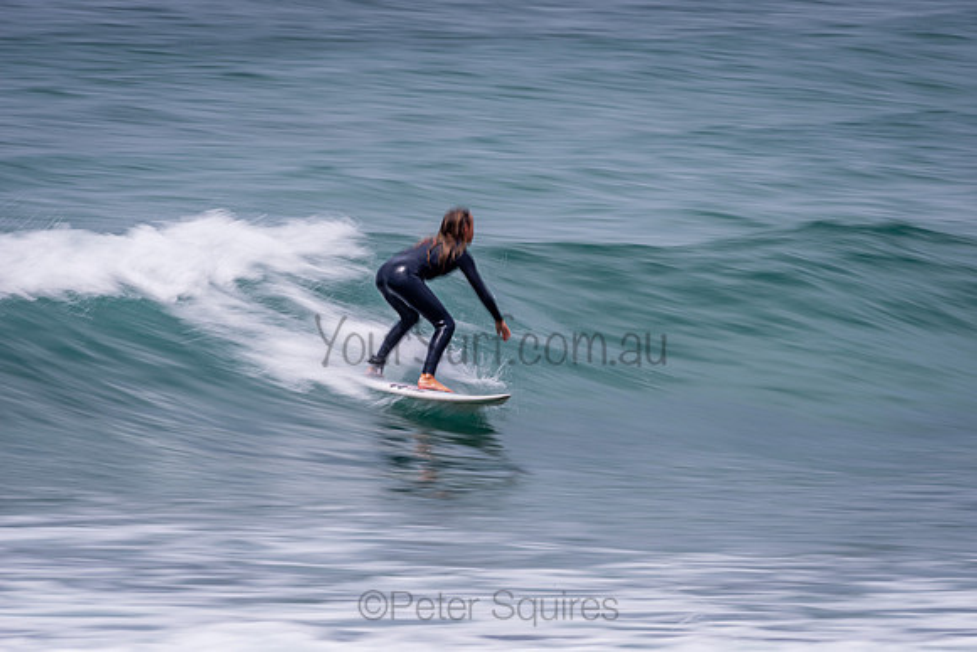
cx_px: 488
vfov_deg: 2.8
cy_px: 326
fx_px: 13572
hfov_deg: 4.1
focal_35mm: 500
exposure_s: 1/20
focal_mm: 500
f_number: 22
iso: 64
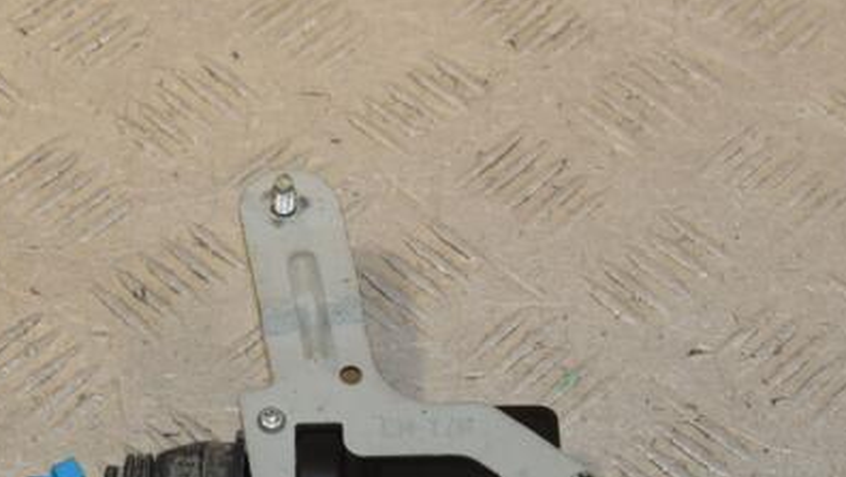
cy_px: 411
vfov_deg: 10.2
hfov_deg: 18.0
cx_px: 442
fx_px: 2670
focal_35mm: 119
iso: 800
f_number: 9
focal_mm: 50
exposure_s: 1/200
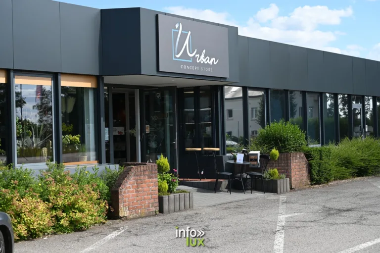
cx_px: 190
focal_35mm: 60
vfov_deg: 22.6
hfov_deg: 33.4
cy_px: 126
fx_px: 633
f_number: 4
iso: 125
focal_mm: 60
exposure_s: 1/800
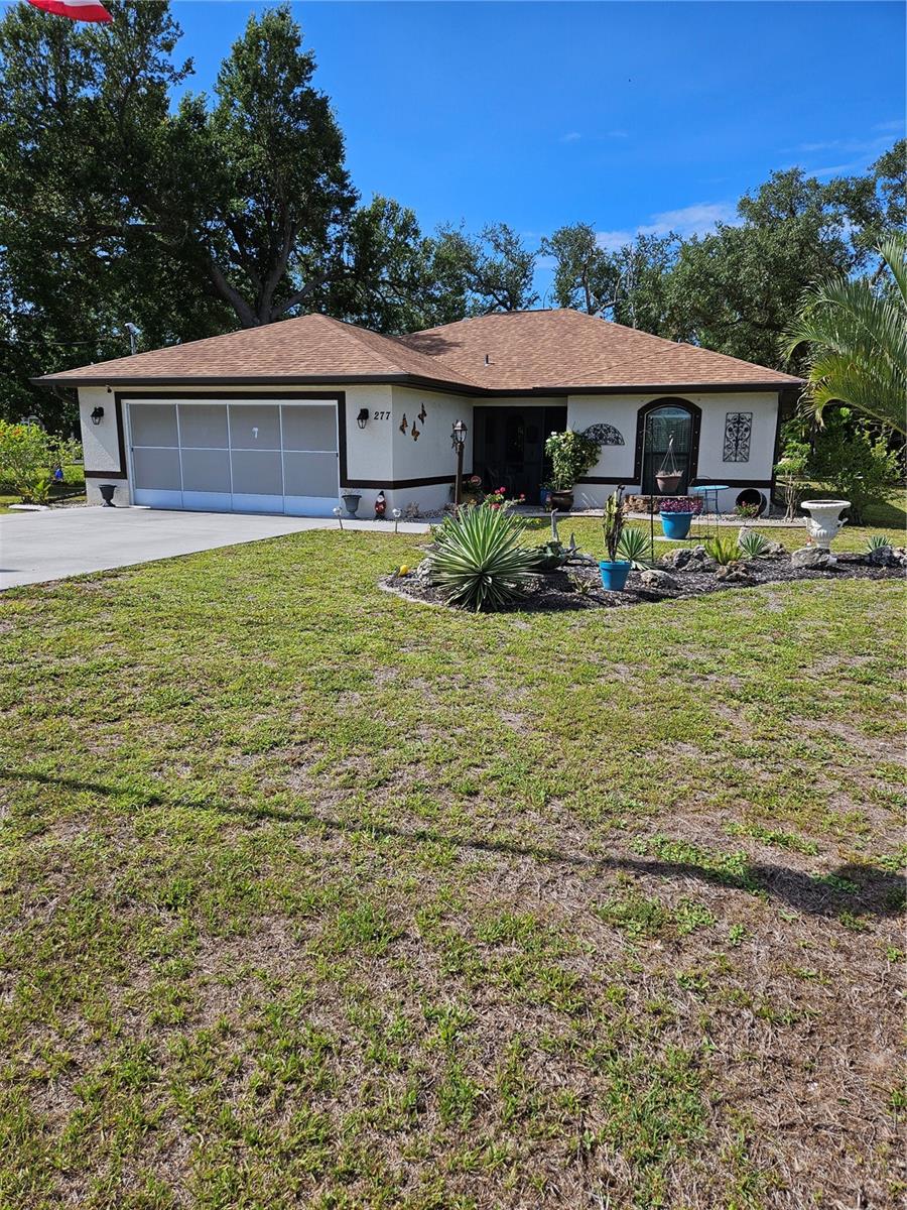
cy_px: 605
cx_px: 454
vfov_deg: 73.9
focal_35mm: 23
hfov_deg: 58.9
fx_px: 804
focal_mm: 5.4
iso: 25
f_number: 1.8
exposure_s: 1/2180
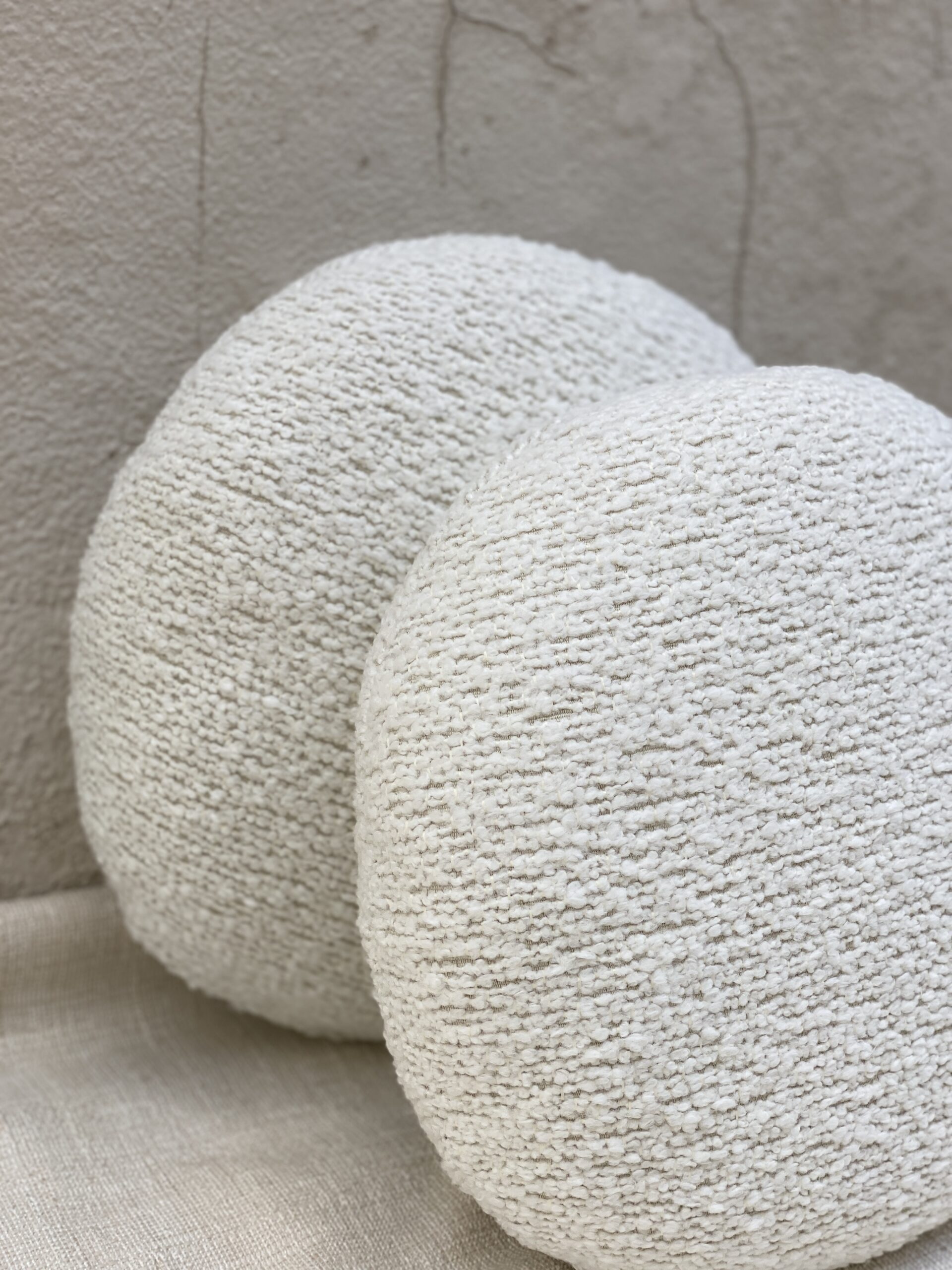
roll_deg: -4.9
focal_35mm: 52
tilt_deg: -19.5
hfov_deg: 28.0
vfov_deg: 36.8
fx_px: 1907
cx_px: 476
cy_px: 635
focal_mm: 6
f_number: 2
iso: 20
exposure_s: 1/256
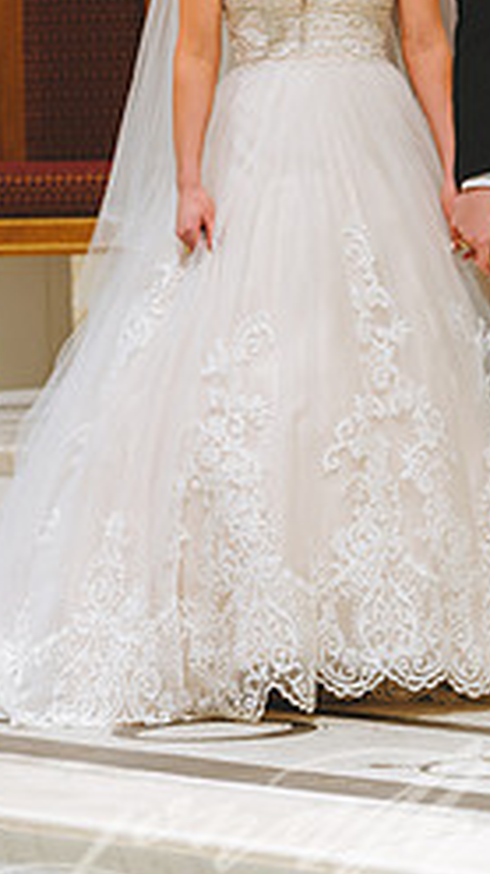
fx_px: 5953
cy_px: 173
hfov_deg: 4.7
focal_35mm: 257
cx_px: 448
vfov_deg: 8.4
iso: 3200
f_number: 2.8
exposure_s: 1/160
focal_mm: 135
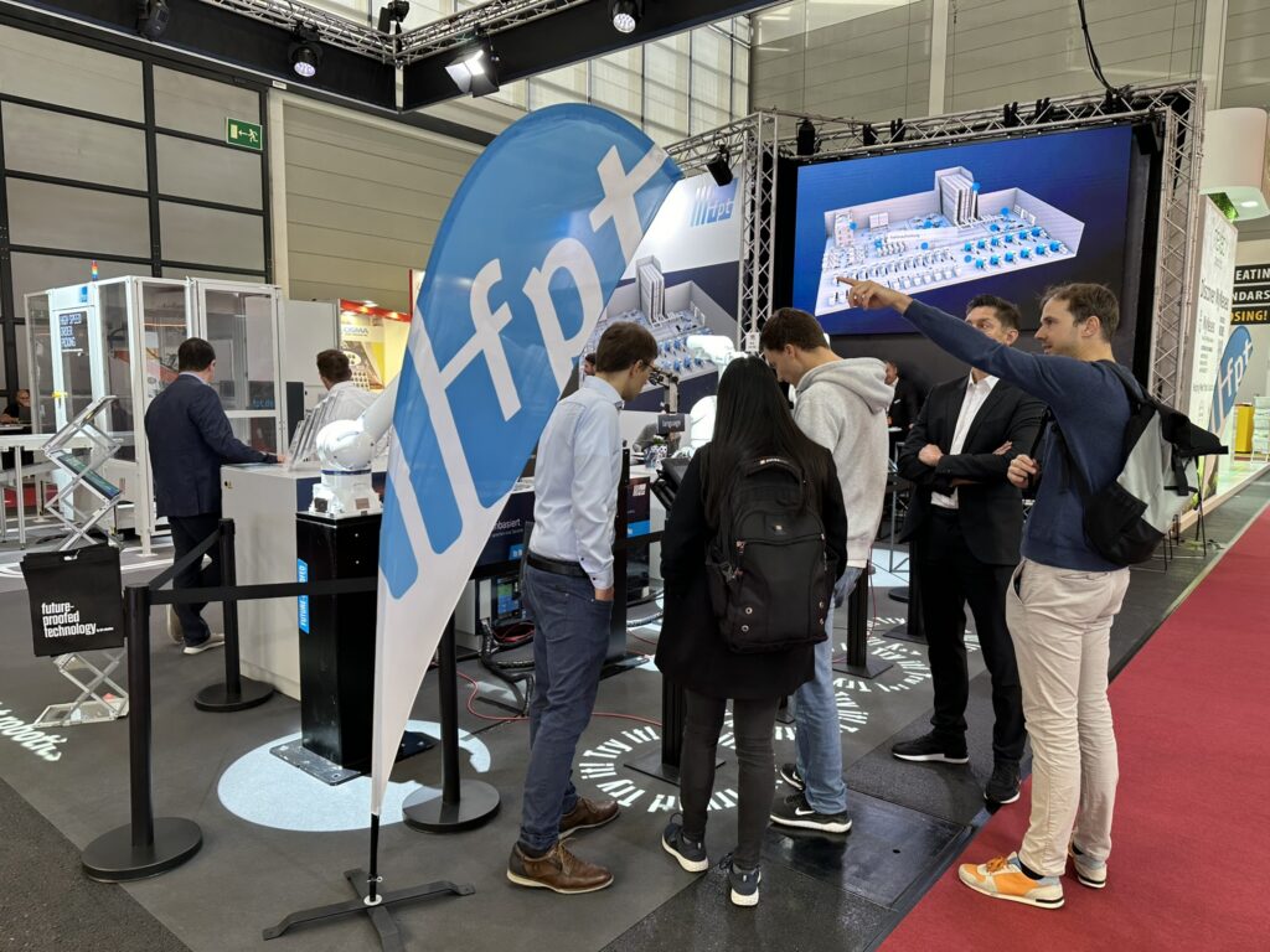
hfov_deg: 71.6
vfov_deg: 56.8
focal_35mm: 24
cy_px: 476
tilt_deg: -6.7
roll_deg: -0.8
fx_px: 881
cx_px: 635
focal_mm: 6.86
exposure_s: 1/100
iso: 64
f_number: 1.78
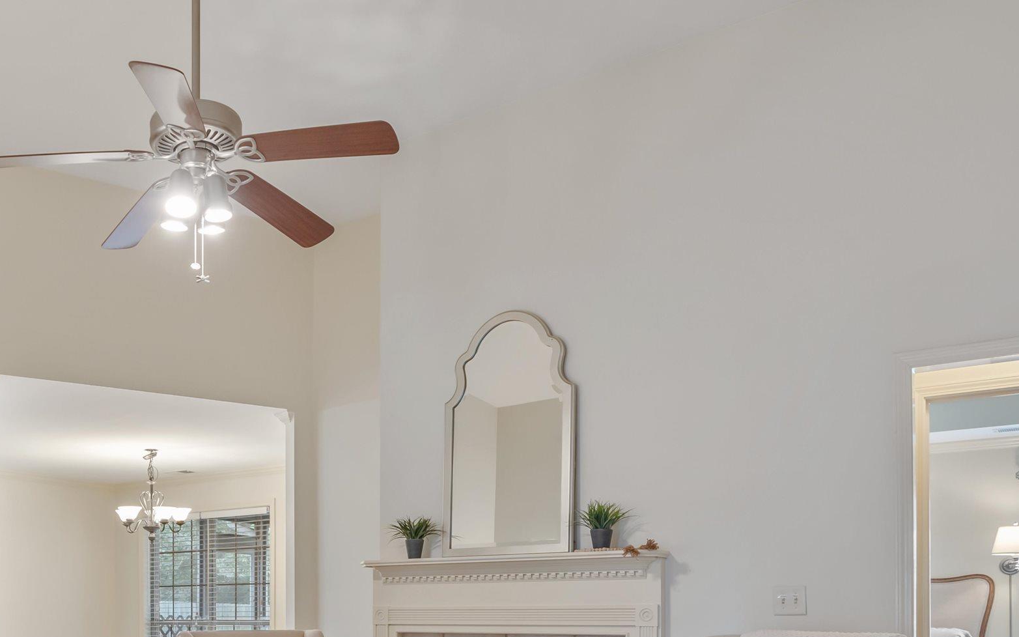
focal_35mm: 32
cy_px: 615
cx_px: 245
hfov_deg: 56.5
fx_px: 889
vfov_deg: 36.1
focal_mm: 16
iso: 320
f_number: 5.6
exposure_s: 1/6
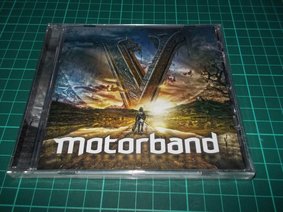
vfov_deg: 48.2
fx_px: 237
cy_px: 106
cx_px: 142
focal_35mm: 29
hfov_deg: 61.7
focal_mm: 4.1
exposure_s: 1/30
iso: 200
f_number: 3.3
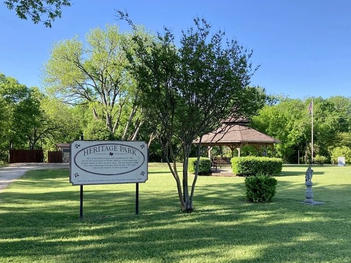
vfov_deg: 40.6
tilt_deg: +0.6
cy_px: 150
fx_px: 355
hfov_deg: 52.6
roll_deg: -0.7
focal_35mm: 35
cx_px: 182
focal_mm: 3.99
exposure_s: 1/676
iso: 20
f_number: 1.8
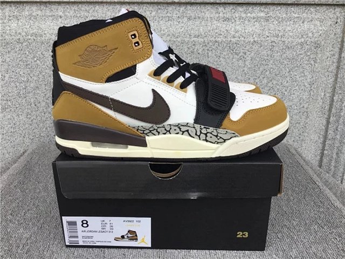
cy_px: 130
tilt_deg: -20.3
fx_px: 309
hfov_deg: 58.4
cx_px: 172
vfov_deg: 45.4
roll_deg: +0.3
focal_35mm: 31
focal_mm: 3.3
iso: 25
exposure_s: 1/103
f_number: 2.4
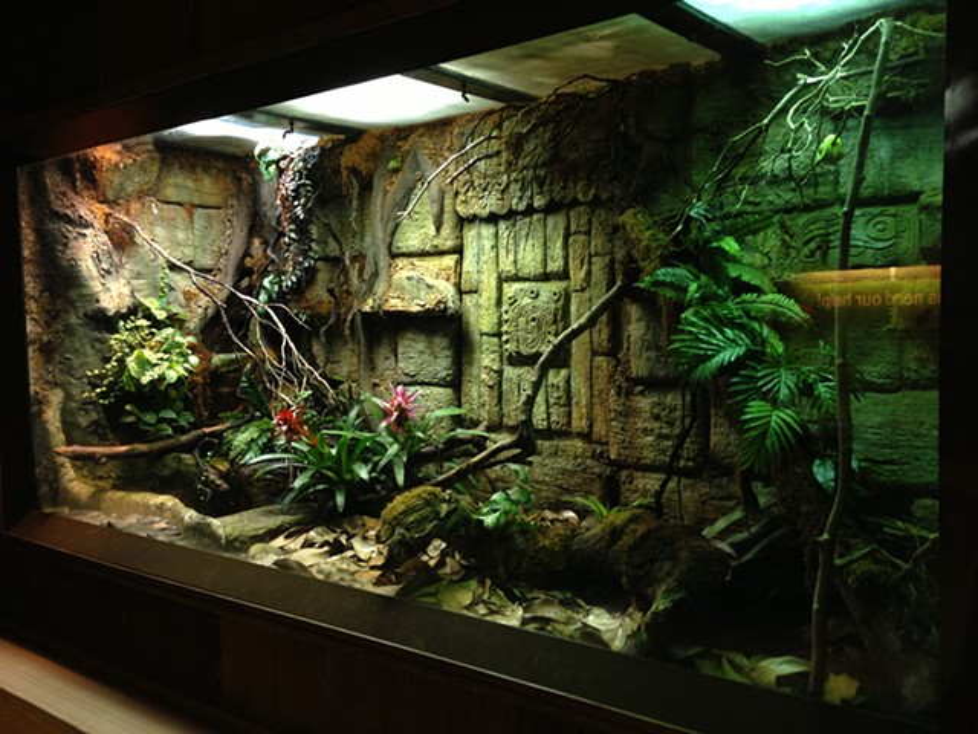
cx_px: 489
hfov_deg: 55.4
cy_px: 367
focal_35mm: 33
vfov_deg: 42.9
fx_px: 932
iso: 125
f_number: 2.4
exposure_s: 1/20
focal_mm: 4.1
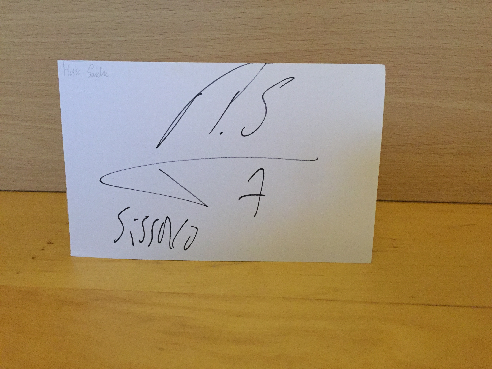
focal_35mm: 29
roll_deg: -0.9
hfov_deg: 61.7
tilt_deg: -18.3
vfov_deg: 48.2
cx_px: 246
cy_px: 184
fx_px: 412
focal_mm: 4.15
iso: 320
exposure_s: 1/17
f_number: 2.2
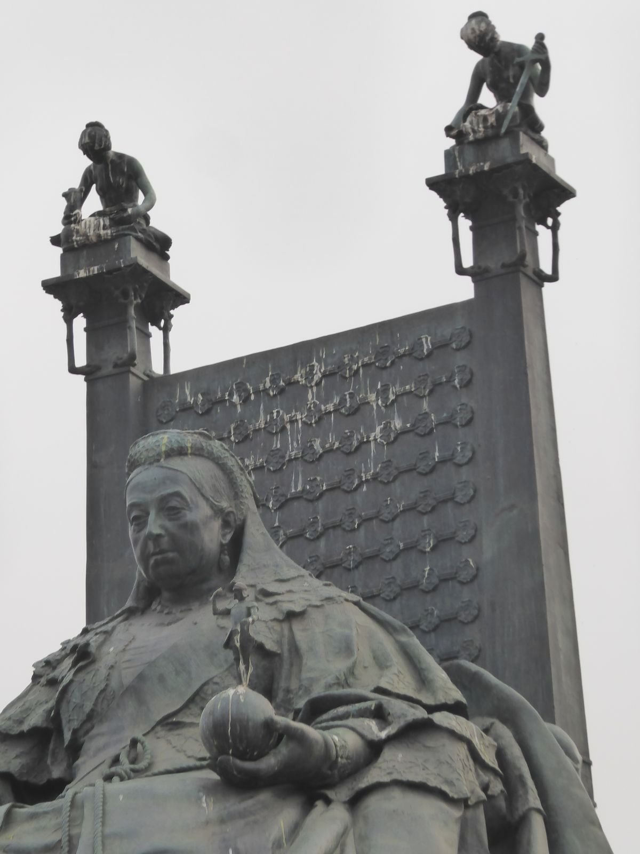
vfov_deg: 7.7
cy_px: 427
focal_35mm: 257
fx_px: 6335
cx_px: 320
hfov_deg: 5.8
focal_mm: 41.4
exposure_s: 1/160
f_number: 5.6
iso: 160
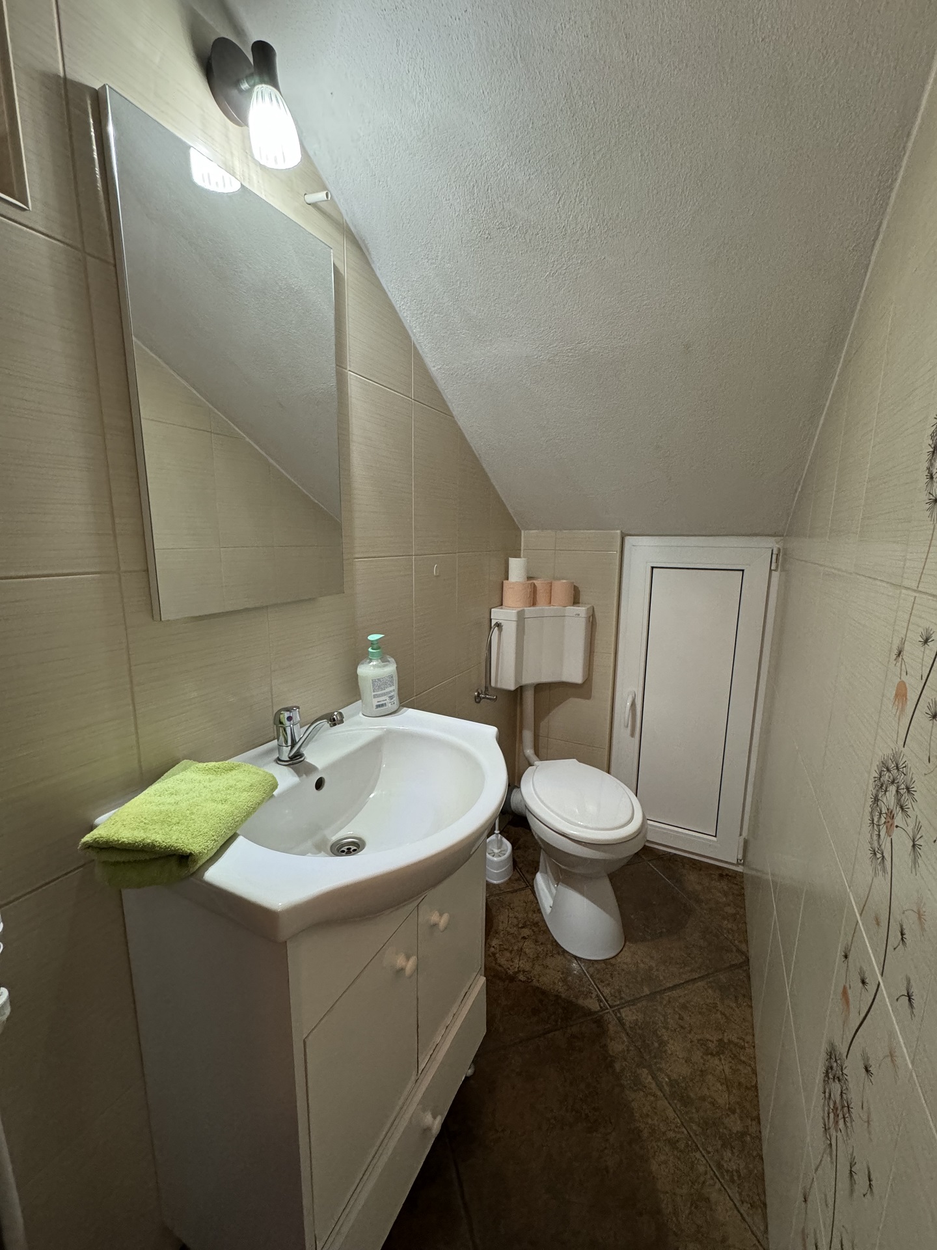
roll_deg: -0.6
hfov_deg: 85.7
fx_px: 505
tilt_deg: -9.8
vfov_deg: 102.1
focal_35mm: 14
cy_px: 625
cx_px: 468
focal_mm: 2.22
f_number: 2.2
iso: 400
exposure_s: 1/50
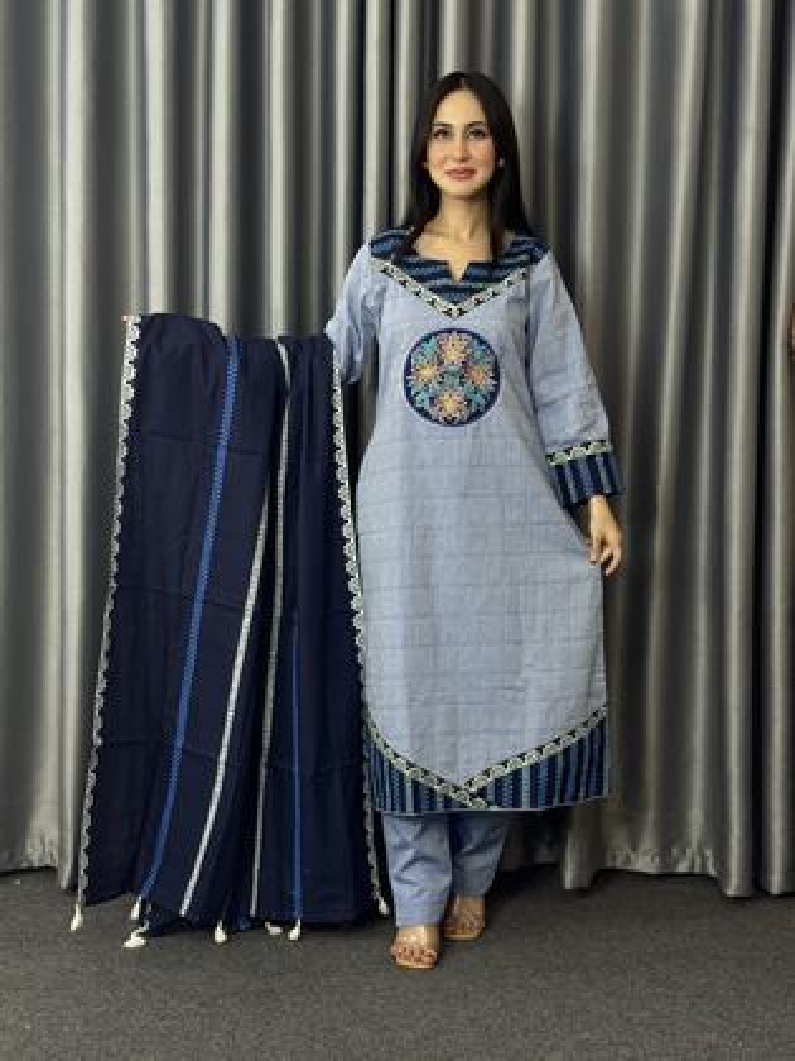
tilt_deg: -3.3
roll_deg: -0.7
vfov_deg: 39.7
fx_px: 1470
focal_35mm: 48
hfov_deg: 30.3
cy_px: 530
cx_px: 398
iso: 100
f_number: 1.78
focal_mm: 6.76
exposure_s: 1/50
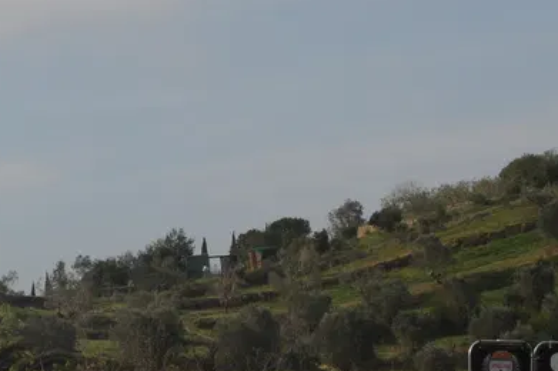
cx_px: 36
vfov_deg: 7.8
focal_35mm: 175
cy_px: 293
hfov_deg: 11.7
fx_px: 2710
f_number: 9
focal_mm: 38
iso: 250
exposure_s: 1/640
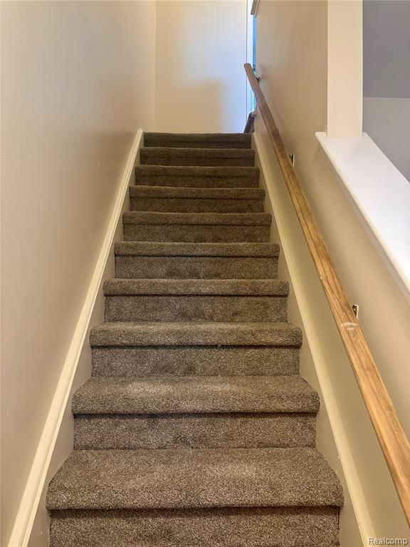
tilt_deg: +0.5
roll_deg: -1.4
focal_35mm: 26
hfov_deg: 53.1
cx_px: 205
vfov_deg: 67.3
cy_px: 274
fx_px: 411
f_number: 1.6
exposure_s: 1/60
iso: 250
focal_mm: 5.96
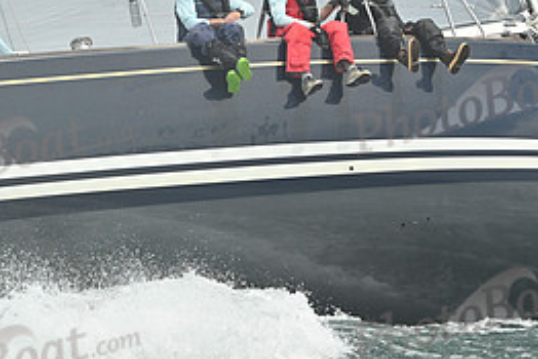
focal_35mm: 155
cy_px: 24
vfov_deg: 8.8
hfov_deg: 13.2
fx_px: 2318
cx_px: 248
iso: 320
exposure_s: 1/1250
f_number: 7.1
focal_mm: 70
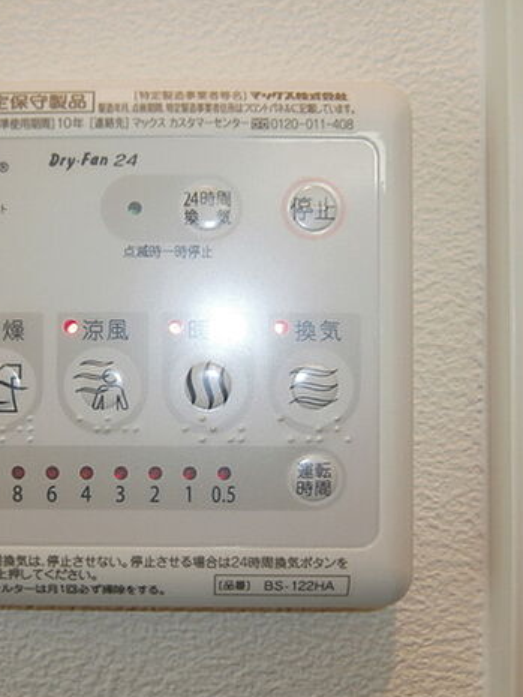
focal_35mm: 33
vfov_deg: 55.3
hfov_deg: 41.9
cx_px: 144
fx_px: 664
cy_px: 355
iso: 125
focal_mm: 4.2
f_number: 3
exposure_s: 1/30
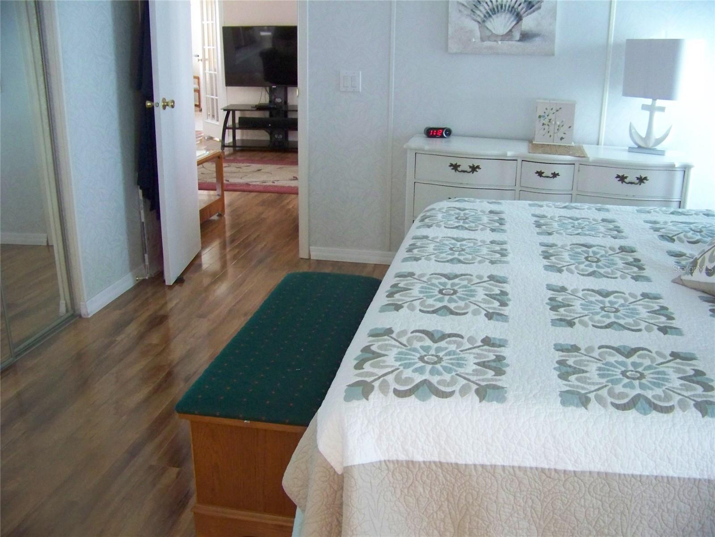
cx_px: 358
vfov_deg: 39.7
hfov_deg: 51.4
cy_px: 268
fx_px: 744
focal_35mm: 36
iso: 400
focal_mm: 5.85
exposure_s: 1/20
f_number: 2.8
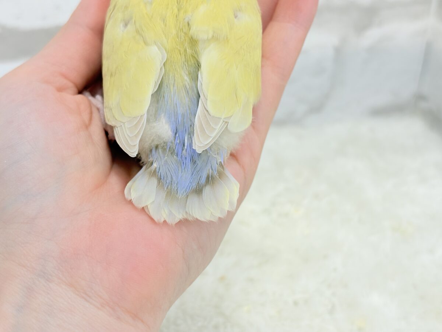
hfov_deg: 36.8
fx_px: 664
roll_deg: +1.0
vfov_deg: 28.0
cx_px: 221
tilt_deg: -29.8
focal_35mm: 52
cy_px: 166
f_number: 1.6
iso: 64
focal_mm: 5.96
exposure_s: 1/100
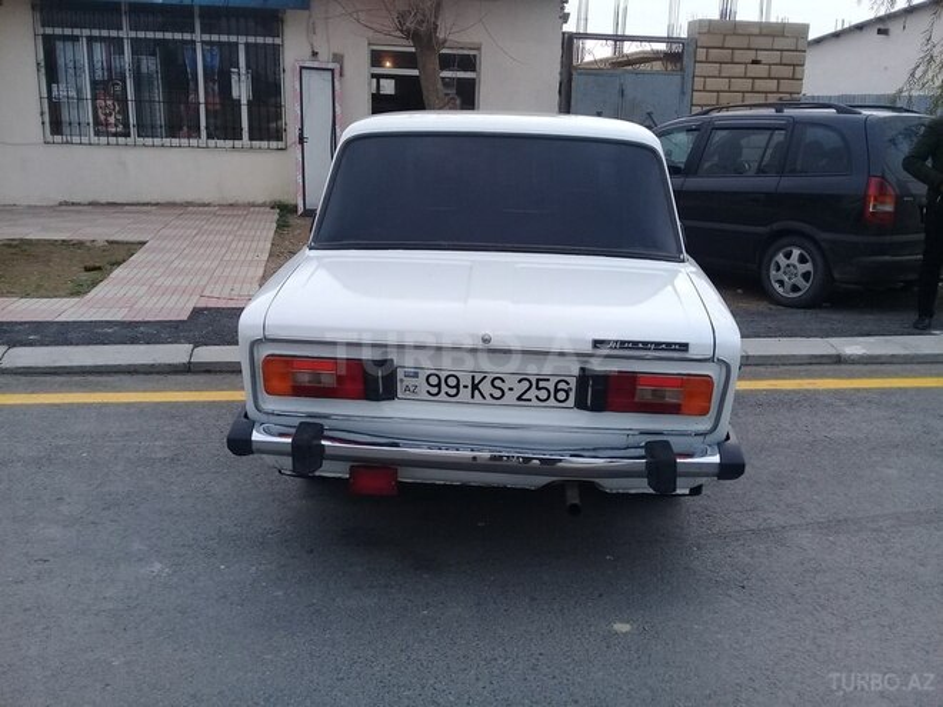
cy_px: 354
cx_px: 472
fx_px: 844
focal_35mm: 31
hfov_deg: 58.4
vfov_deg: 45.4
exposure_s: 1/370
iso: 50
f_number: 2.2
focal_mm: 3.3
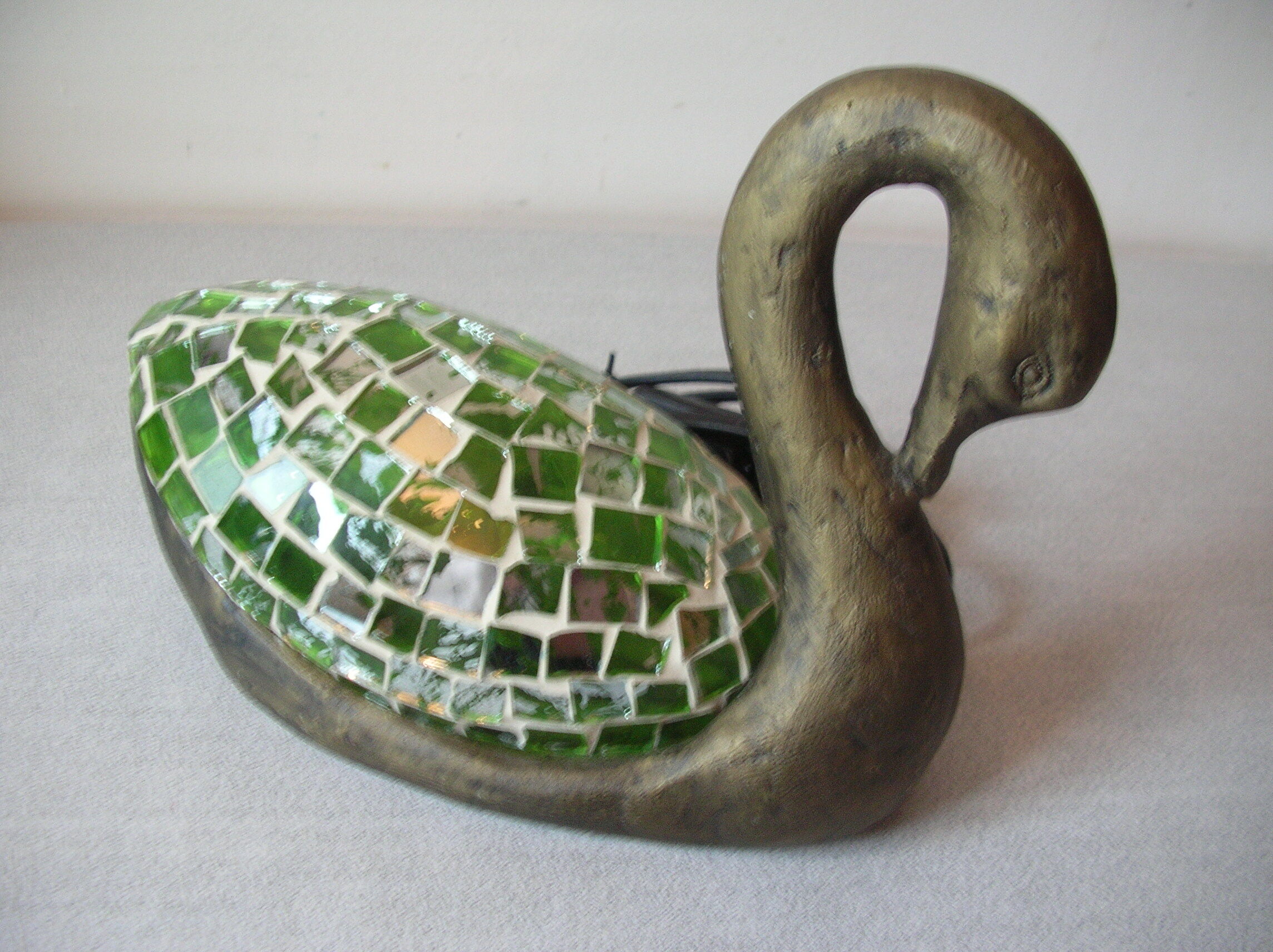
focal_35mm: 35
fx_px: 1286
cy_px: 476
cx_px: 636
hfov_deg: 52.7
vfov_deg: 40.6
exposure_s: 1/5.8
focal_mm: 5.8
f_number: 2.8
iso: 89
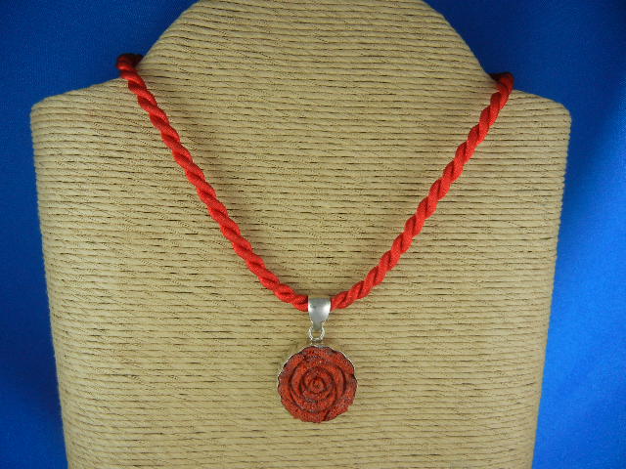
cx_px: 313
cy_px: 234
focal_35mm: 34
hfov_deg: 54.0
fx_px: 615
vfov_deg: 41.8
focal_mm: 6.2
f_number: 3.6
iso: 386
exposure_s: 1/59
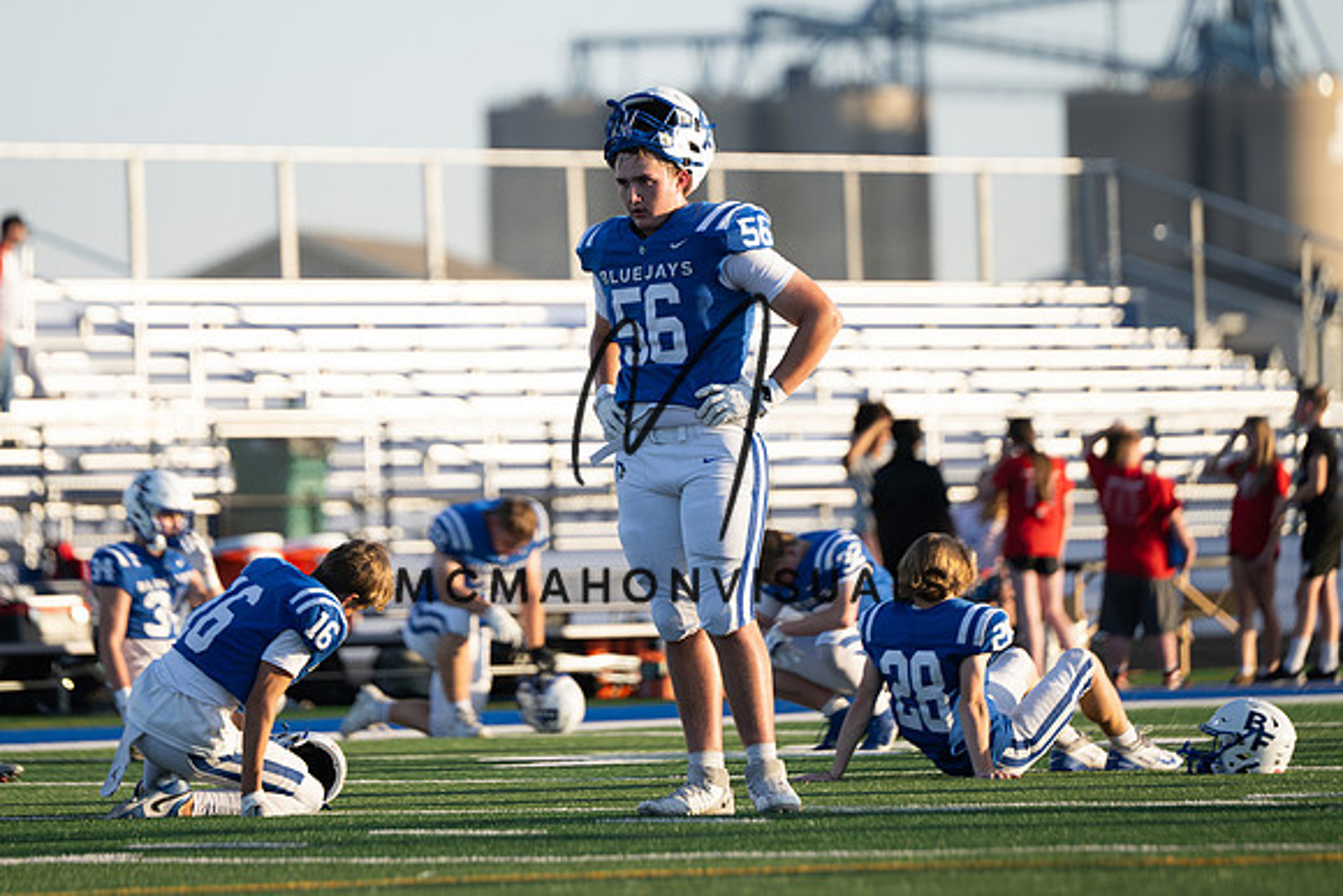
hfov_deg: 6.7
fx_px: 11443
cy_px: 345
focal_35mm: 307
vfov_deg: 4.5
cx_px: 583
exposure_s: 1/1250
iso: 200
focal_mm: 200
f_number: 2.8
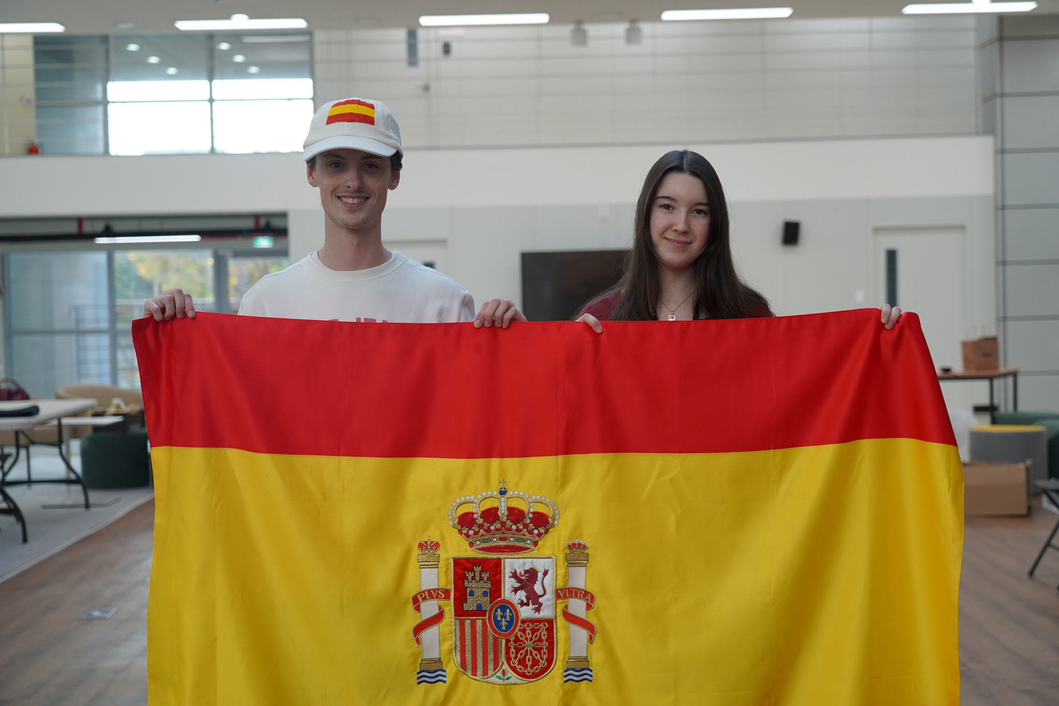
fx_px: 1588
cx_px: 530
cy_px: 353
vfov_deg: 25.1
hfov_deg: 36.9
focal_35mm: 54
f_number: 4
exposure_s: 1/160
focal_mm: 54
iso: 400
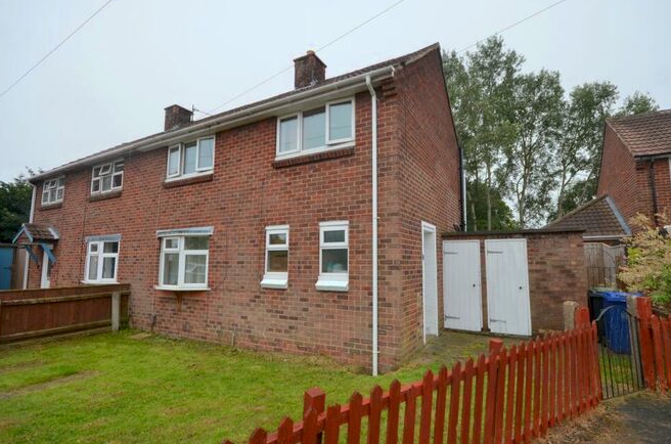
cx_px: 351
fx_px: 298
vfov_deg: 73.5
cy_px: 223
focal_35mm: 16
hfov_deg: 96.8
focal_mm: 10
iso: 200
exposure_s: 1/200
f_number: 7.1
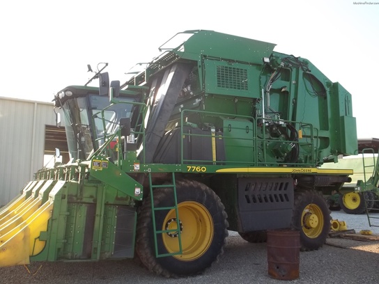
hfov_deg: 55.4
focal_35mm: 33
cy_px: 142
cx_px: 190
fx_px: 361
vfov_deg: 42.9
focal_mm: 5.9
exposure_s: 1/250
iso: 64
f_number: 3.3
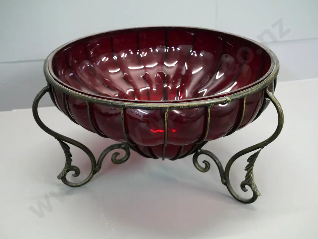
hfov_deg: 41.2
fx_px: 423
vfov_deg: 31.5
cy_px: 120
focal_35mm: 46
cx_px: 159
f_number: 5.6
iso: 3200
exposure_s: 1/50
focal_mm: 23
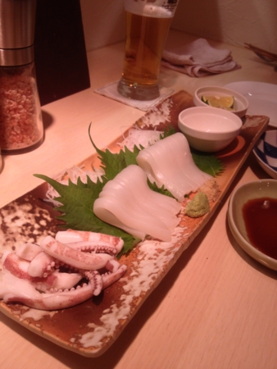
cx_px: 138
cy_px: 184
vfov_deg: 52.6
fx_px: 373
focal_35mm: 35
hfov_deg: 40.7
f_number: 2.4
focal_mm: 4.28
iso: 64
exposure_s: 1/20
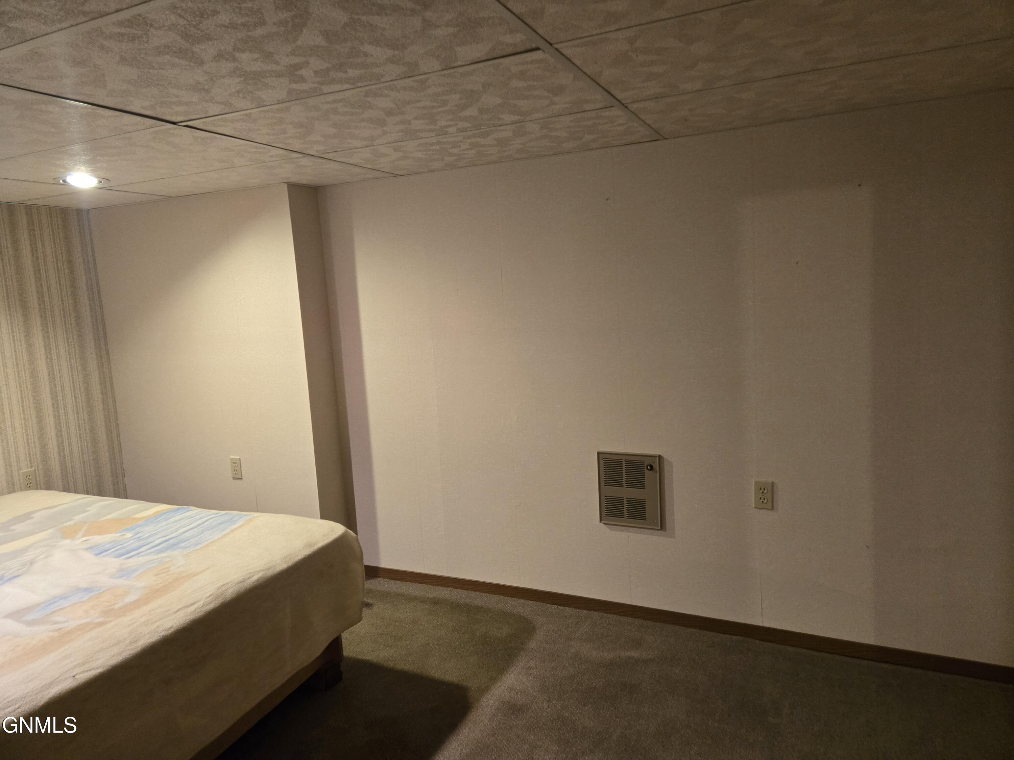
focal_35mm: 23
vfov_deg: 58.9
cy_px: 380
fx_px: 674
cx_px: 507
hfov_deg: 73.9
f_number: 1.8
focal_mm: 5.4
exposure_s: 1/60
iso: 500
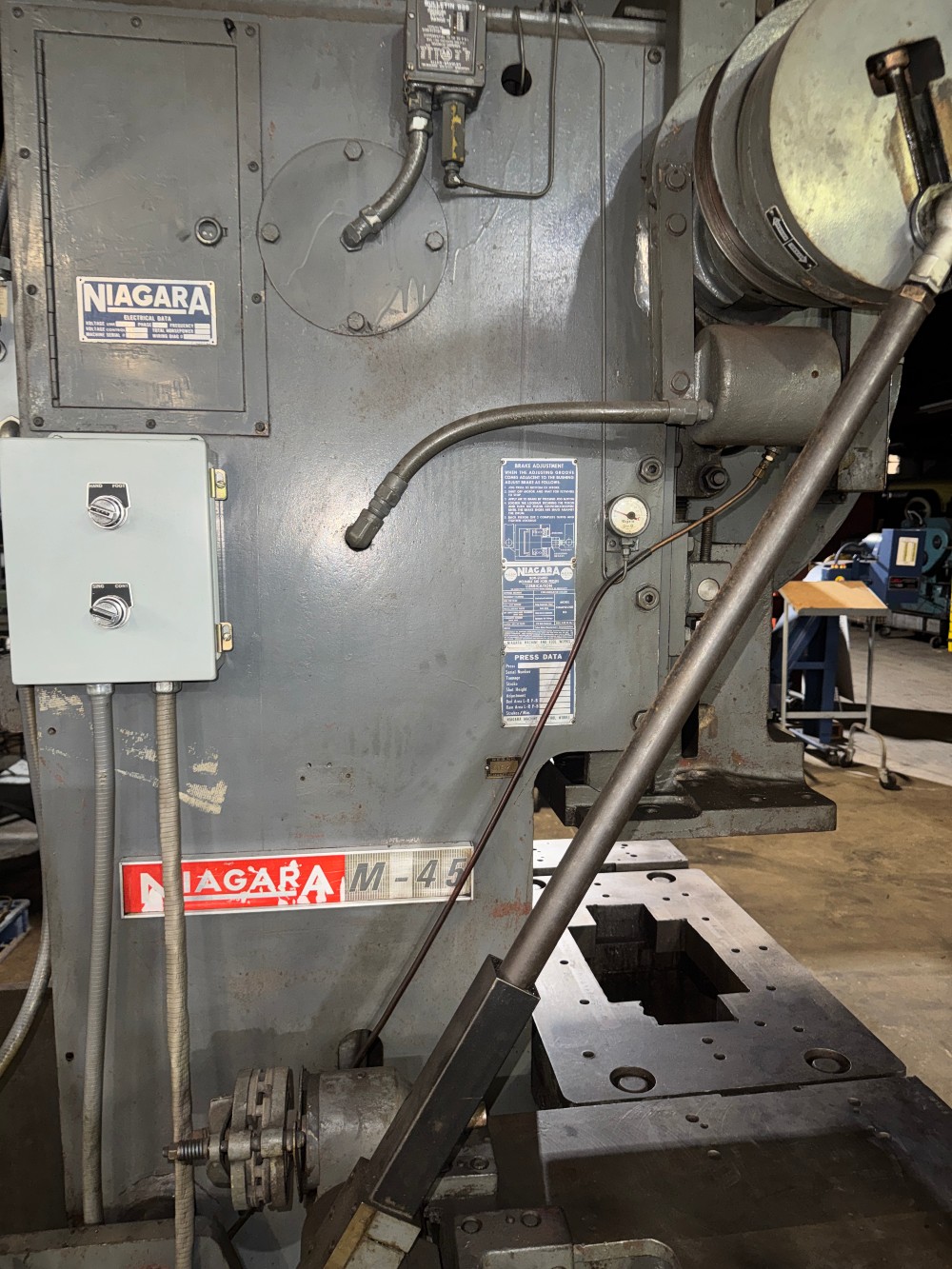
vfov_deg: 71.6
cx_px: 476
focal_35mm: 24
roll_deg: -0.3
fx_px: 880
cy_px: 634
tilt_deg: -6.8
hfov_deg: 56.8
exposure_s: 1/15
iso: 80
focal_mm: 6.76
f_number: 1.78
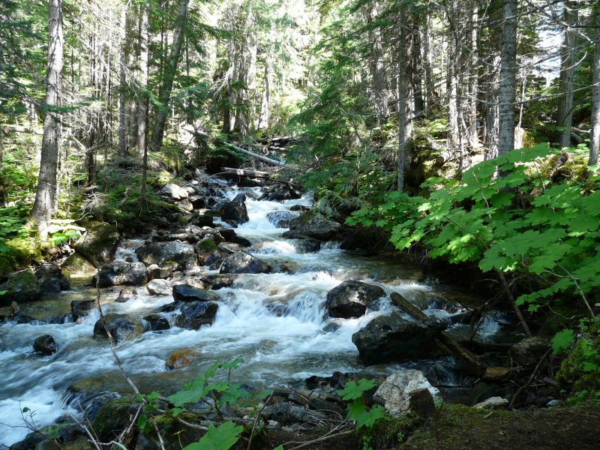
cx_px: 300
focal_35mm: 28
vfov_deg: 49.7
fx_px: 485
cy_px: 225
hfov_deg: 63.4
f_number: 2.8
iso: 100
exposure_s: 1/40
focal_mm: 4.6
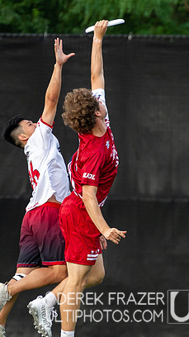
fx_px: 6068
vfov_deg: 3.2
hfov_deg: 1.8
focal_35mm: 680
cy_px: 149
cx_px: 110
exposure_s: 1/1600
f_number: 4
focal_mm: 280
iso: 2000
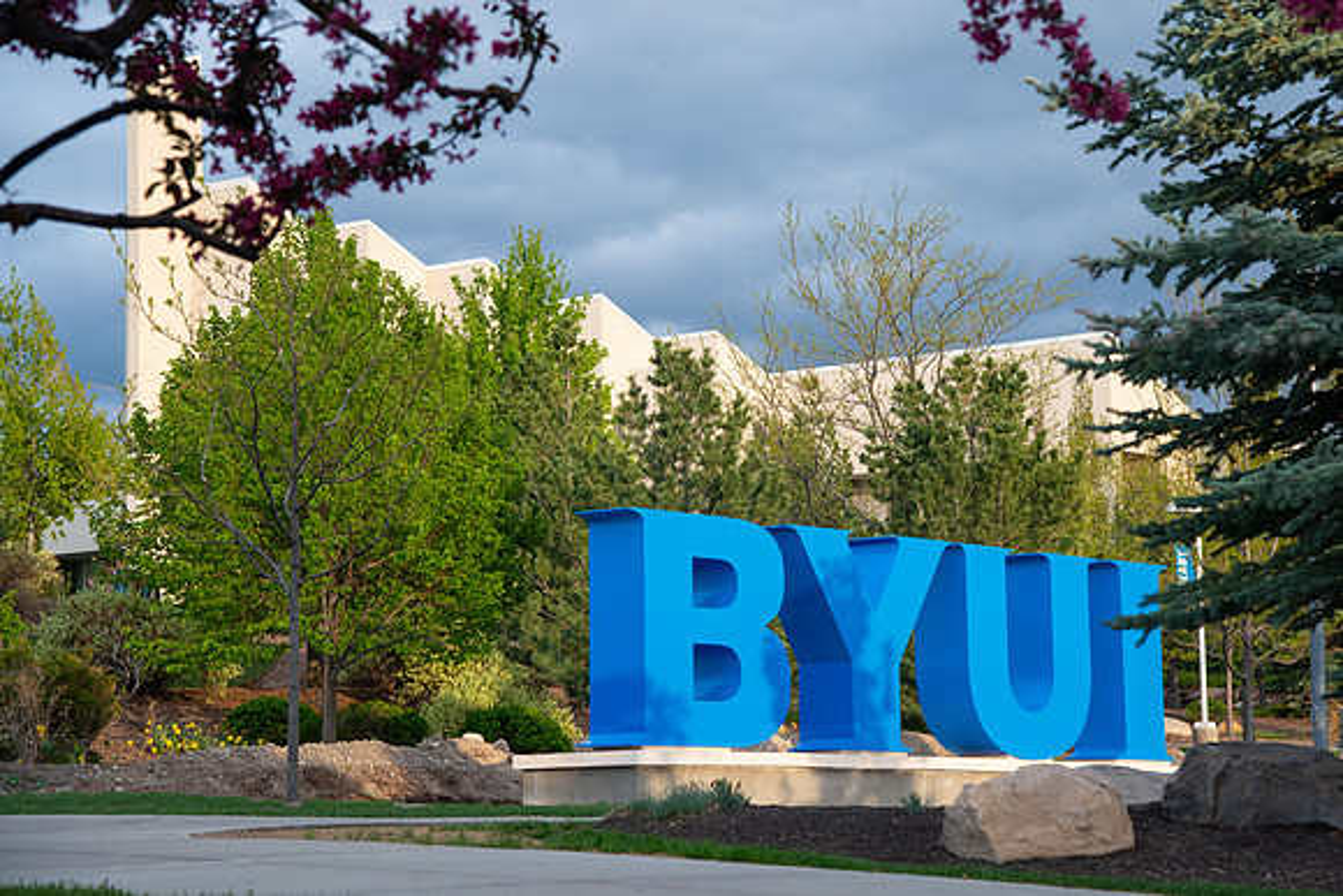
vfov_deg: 15.5
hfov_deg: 23.1
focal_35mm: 88
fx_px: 3292
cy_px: 444
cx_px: 712
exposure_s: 1/400
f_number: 5
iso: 450
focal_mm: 78
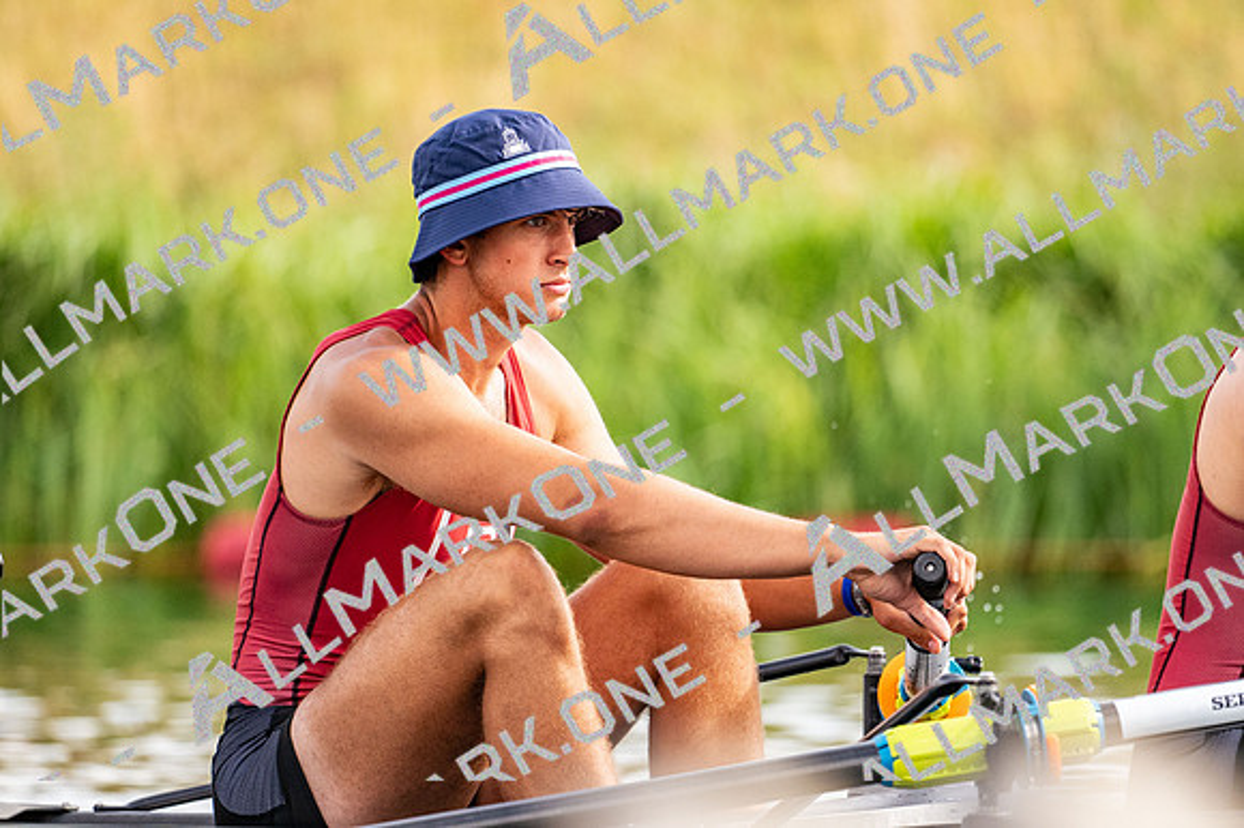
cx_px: 622
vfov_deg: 2.3
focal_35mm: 600
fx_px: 20721
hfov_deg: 3.4
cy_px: 414
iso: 800
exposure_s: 1/2500
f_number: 4.5
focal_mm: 400
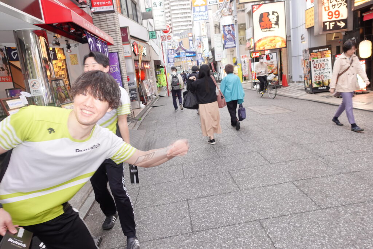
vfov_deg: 53.1
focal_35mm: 24
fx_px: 249
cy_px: 124
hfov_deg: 73.7
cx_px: 186
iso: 125
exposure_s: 1/50
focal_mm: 9.4
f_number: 2.8
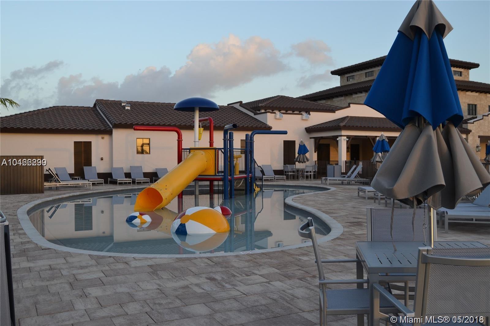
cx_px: 245
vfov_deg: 38.3
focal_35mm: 34
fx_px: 469
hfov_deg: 55.1
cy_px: 163
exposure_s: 1/125
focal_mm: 23
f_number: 5.6
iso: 180
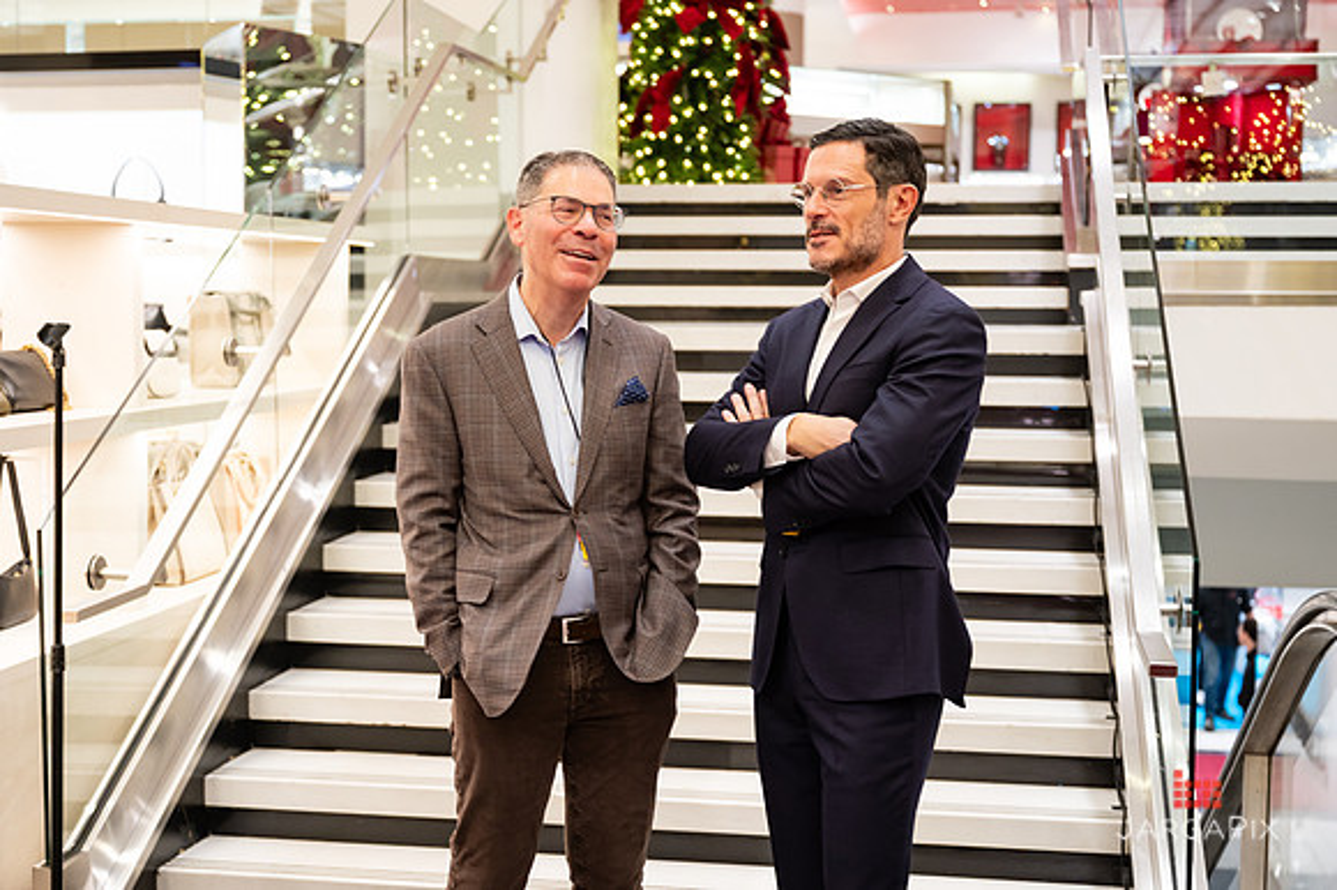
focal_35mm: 49
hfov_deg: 40.2
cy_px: 436
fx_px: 1827
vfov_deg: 27.4
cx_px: 655
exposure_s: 1/160
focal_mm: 47
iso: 1250
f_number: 3.2
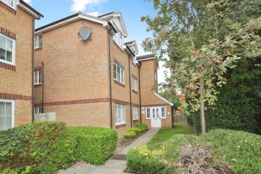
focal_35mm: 16
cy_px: 87
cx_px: 130
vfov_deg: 72.0
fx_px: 120
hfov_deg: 95.0
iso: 200
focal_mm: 11
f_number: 4.5
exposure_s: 1/200
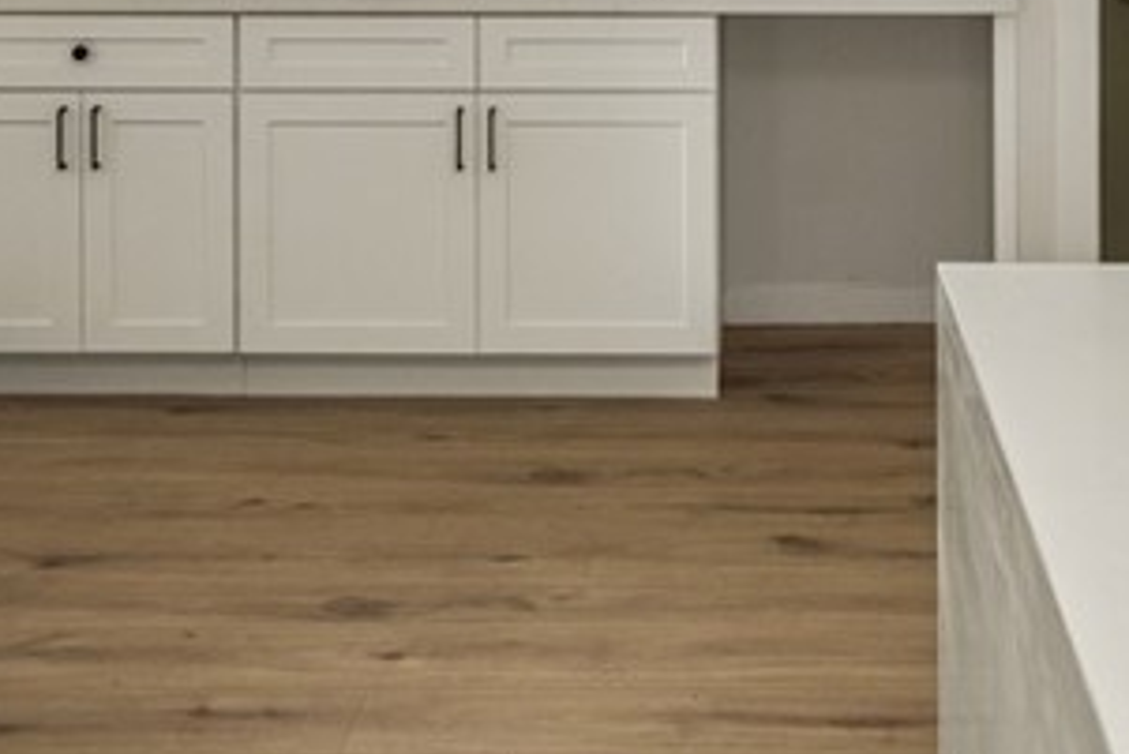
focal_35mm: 53
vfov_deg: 23.4
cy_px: -161
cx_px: 818
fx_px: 1653
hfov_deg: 37.0
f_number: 6.3
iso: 100
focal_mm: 15.5
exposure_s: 1/40
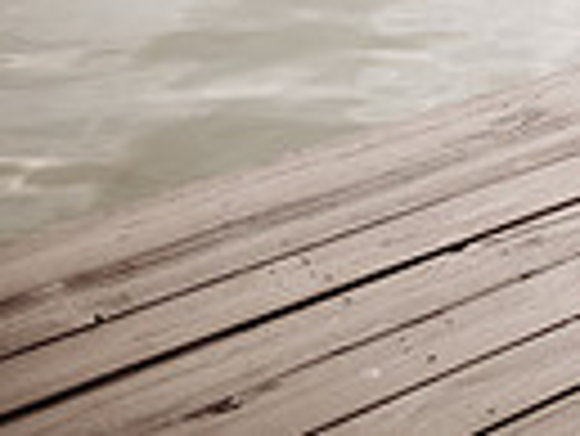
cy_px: -429
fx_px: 1744
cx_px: 1299
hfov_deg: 14.3
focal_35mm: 104
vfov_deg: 12.6
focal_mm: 24
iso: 200
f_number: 2.2
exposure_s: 1/250
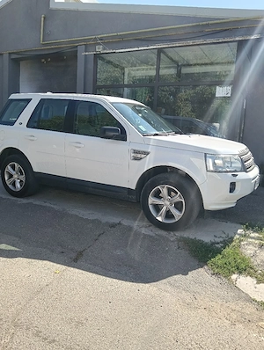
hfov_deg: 51.5
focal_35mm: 27
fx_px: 274
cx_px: 132
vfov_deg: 65.2
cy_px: 175
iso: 50
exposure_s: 1/370
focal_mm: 3.98
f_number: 1.8
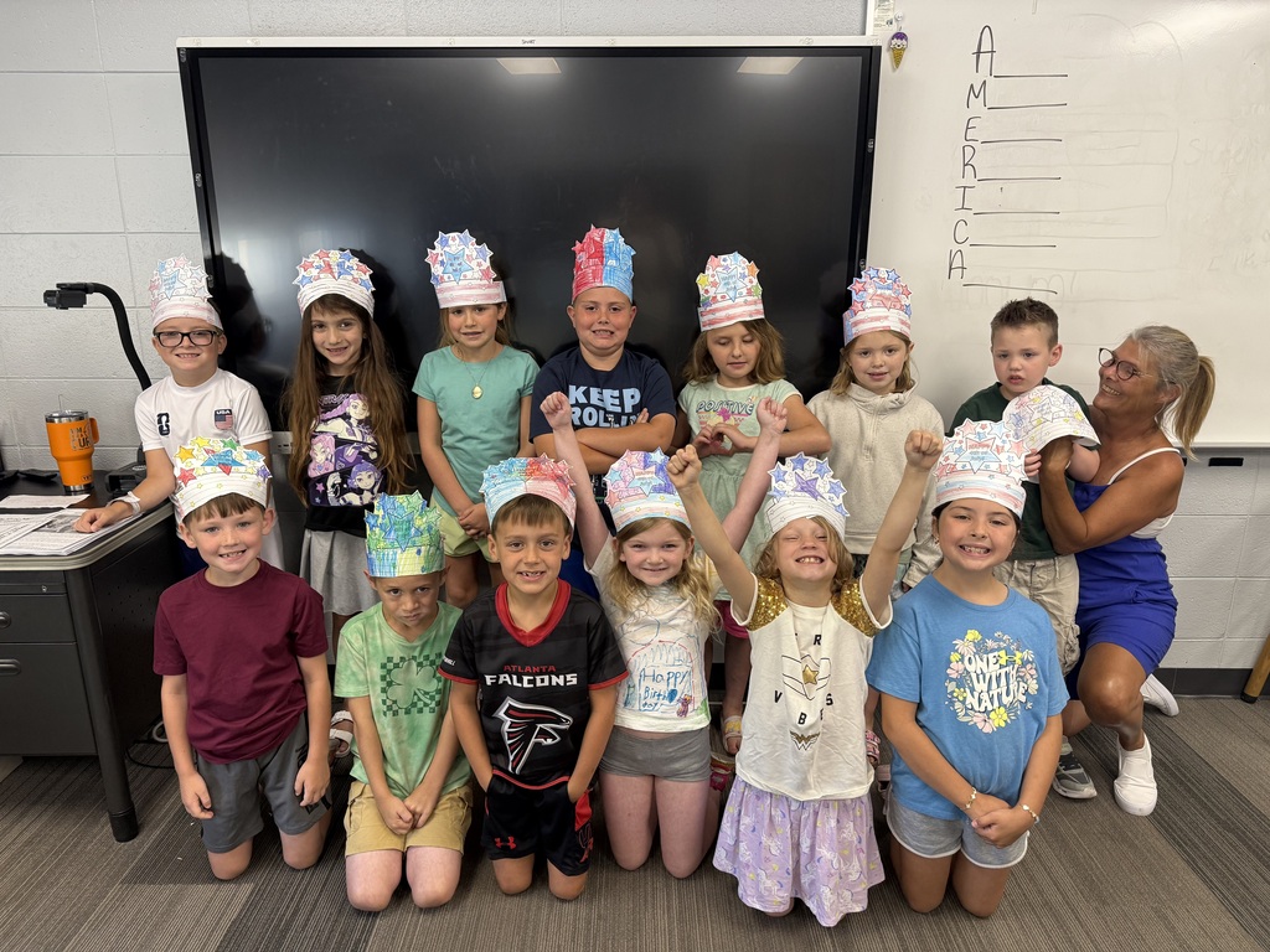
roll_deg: -0.8
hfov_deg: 71.6
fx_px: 881
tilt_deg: -15.6
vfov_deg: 56.8
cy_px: 476
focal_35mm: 24
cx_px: 635
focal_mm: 6.76
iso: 200
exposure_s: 1/121
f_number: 1.78
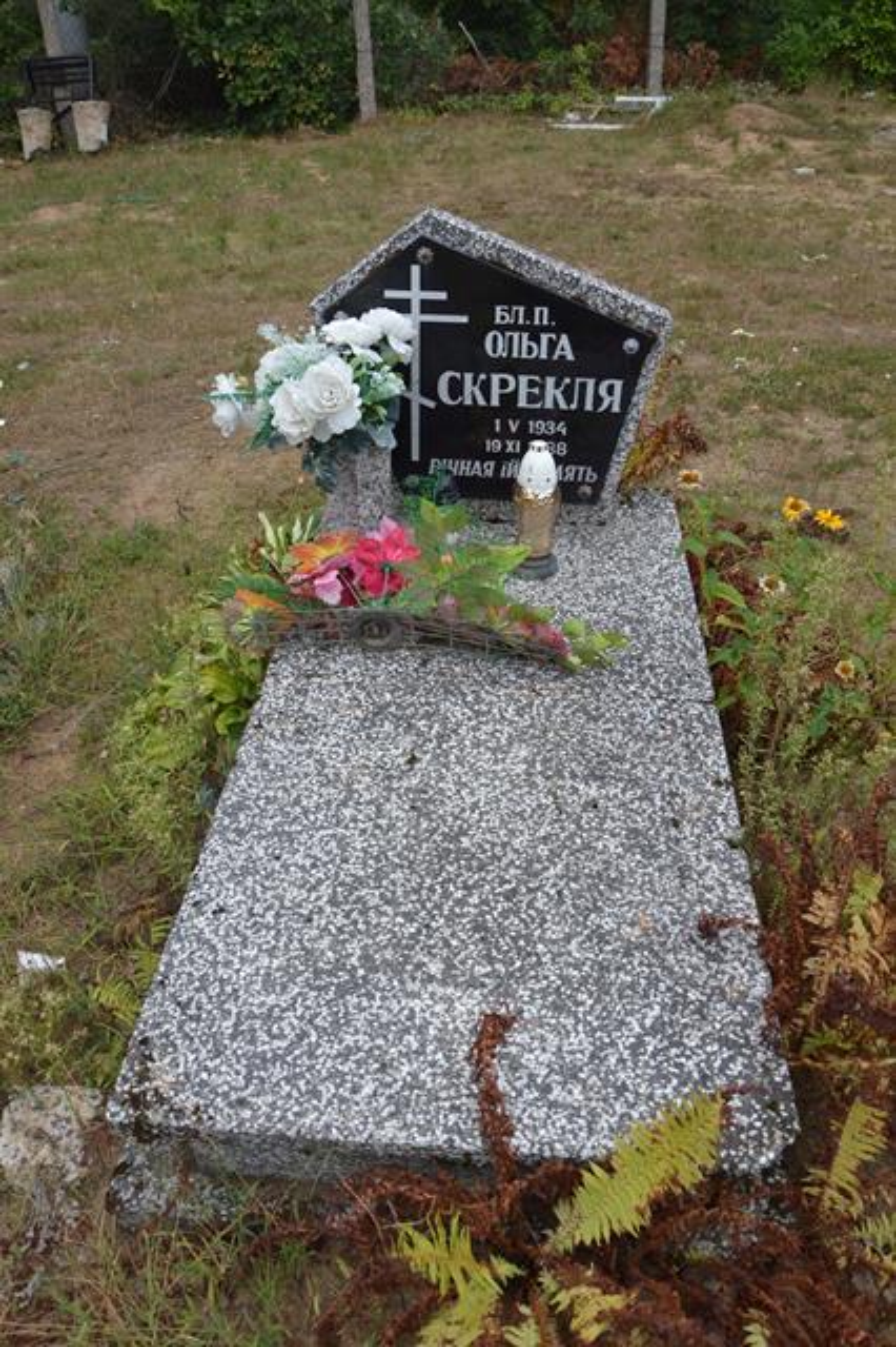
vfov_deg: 67.4
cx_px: 448
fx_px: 1009
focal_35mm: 27
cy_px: 674
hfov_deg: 47.9
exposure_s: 1/160
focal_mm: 18
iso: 100
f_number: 6.3
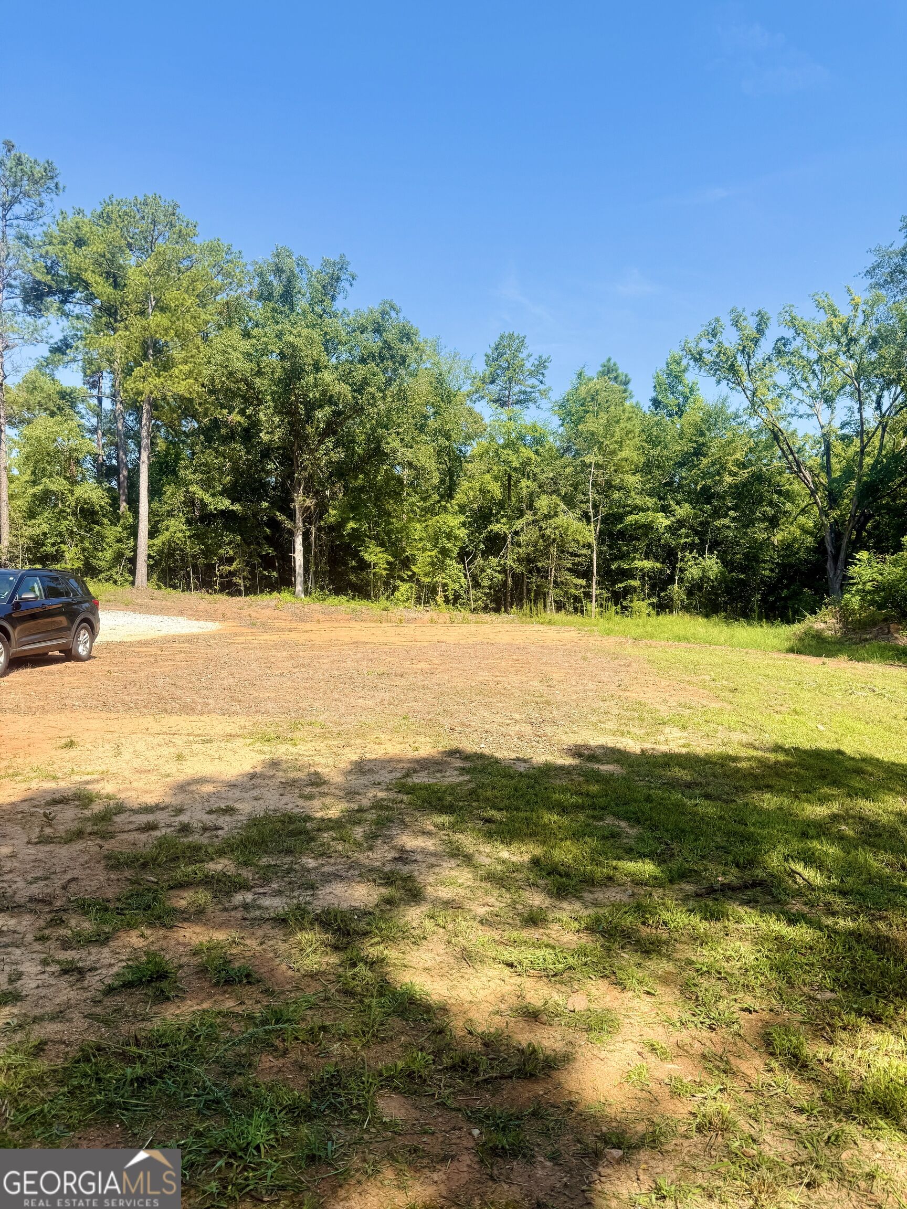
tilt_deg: +0.7
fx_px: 838
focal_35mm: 24
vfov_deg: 71.6
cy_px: 604
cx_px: 454
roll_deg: -0.2
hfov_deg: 56.8
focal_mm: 6.76
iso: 80
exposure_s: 1/2525
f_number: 1.78
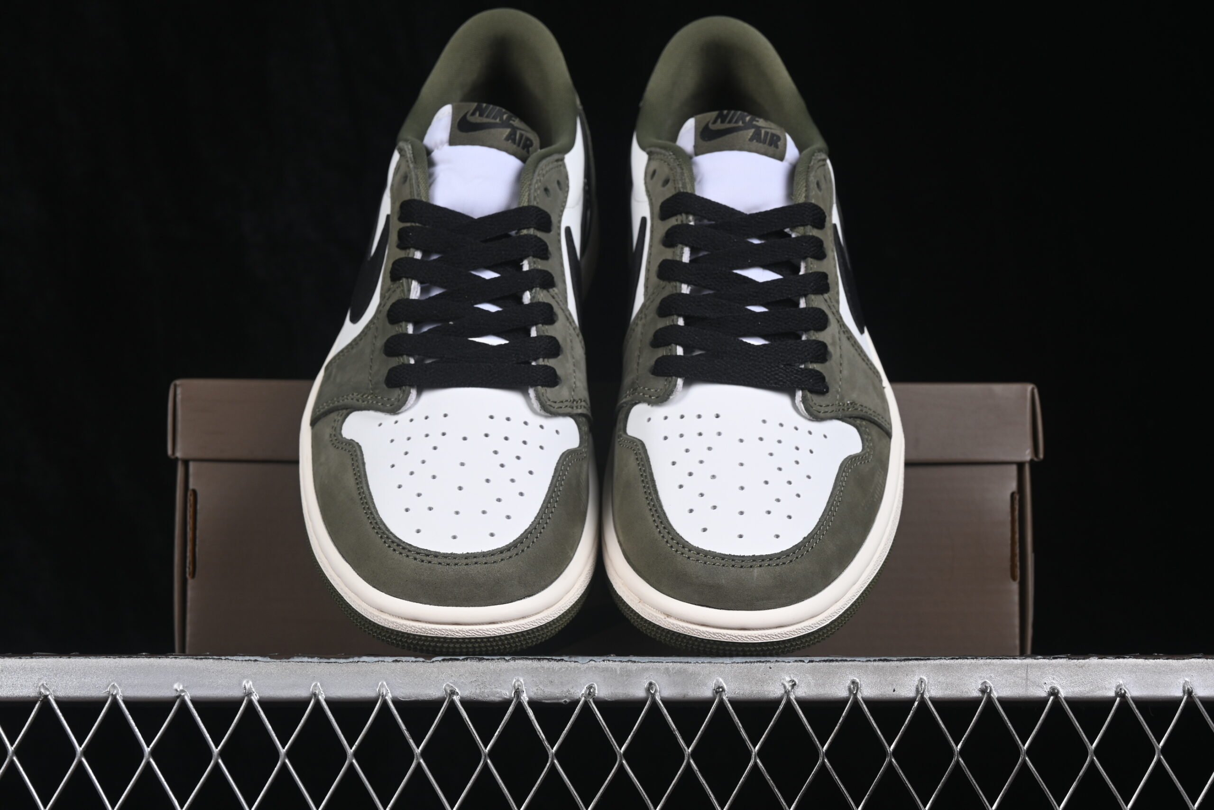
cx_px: 607
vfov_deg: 18.2
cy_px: 405
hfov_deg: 27.0
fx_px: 2529
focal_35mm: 75
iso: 160
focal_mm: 50
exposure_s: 1/80
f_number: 8
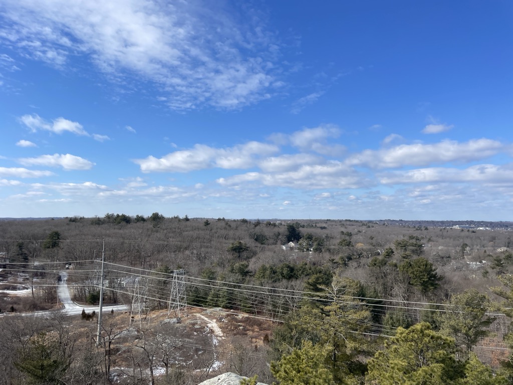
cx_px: 256
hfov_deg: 67.3
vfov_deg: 53.1
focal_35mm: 26
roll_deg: -0.3
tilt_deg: +4.6
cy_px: 192
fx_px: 385
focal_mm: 4.2
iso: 32
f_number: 1.6
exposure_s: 1/4292
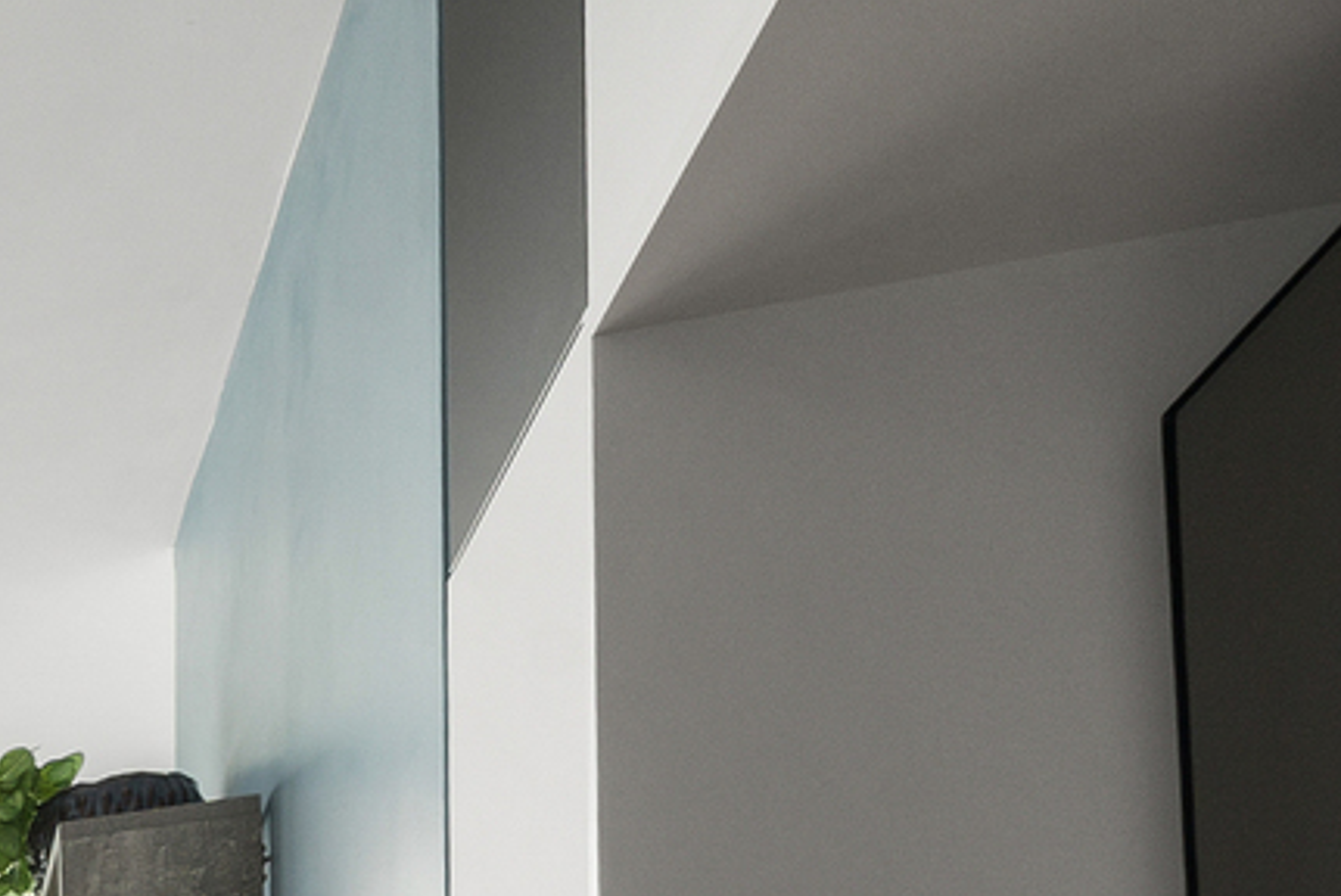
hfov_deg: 13.8
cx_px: -2088
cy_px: 1938
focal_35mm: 89
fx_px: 3317
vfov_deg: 12.9
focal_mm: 16
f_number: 11
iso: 250
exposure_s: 1/8
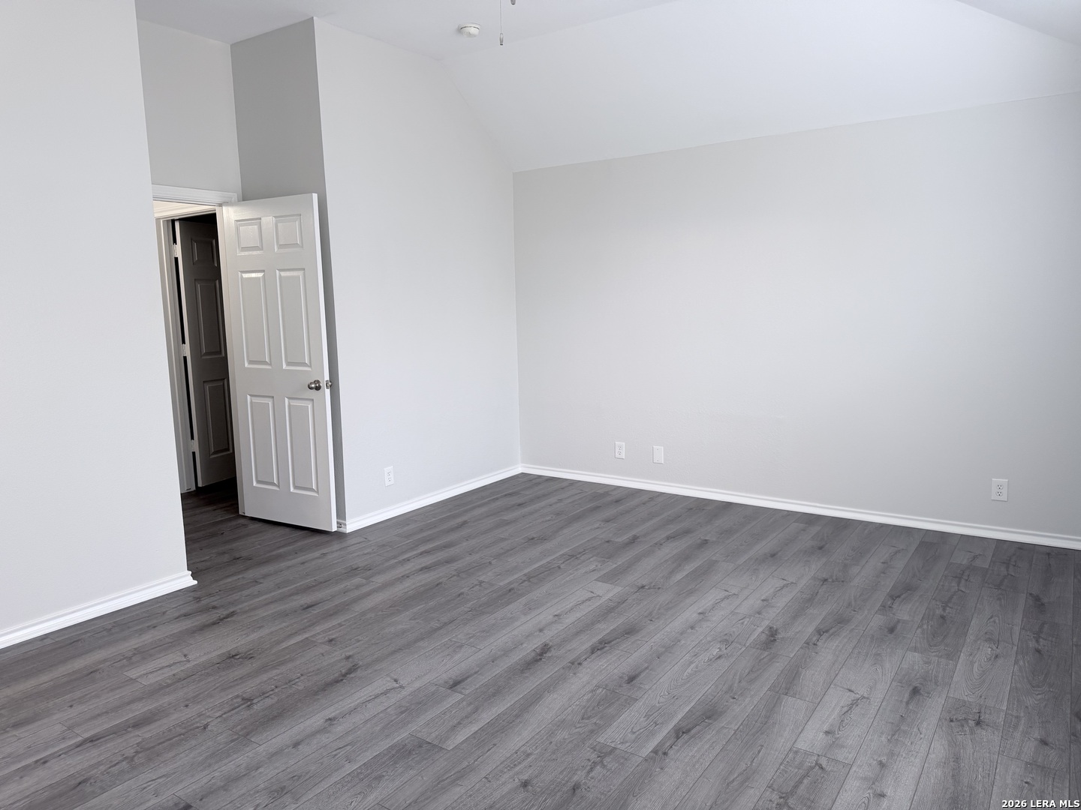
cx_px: 540
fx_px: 749
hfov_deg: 71.6
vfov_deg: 56.8
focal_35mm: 24
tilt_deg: -8.6
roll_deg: +1.8
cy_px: 405
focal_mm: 6.76
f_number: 1.78
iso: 100
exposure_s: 1/60
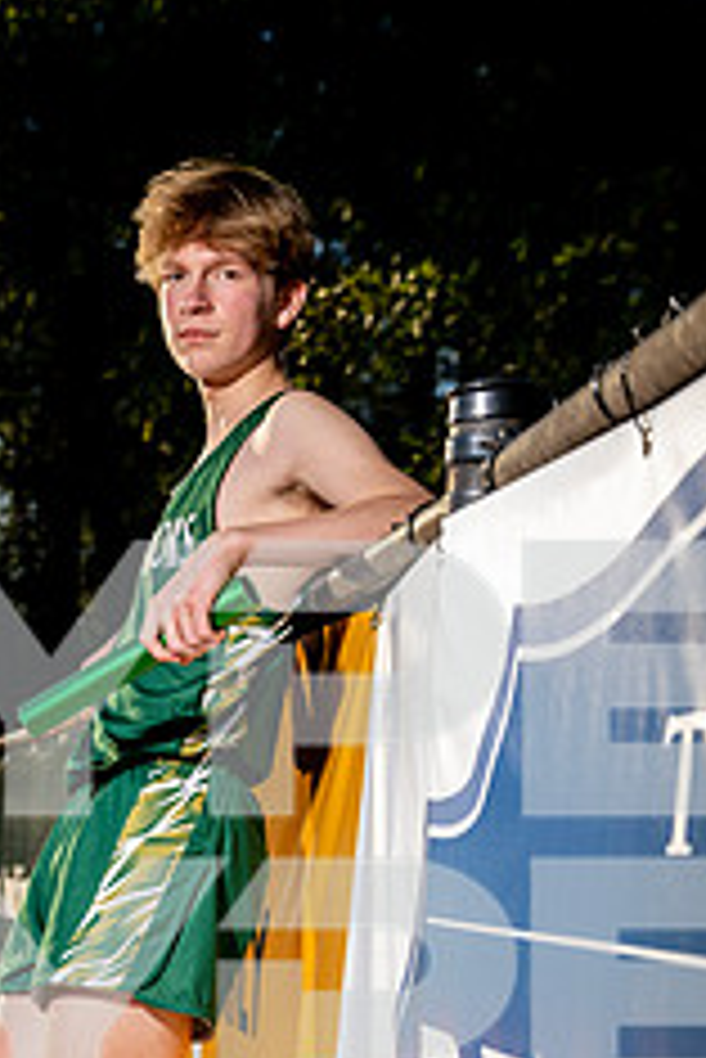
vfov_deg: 22.0
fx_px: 2643
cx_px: 166
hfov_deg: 15.1
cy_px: 999
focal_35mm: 90
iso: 100
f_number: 4.5
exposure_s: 1/1000
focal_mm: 47
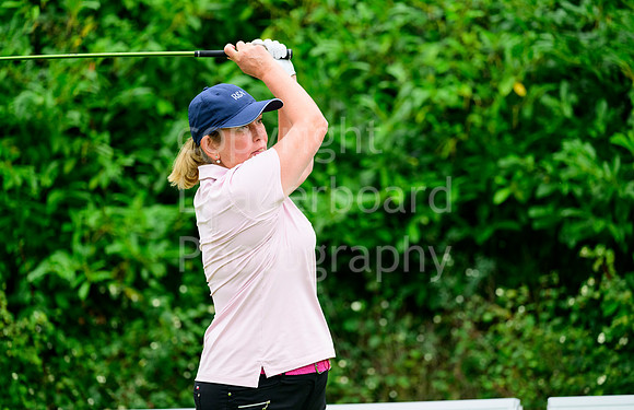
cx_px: 317
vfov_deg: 5.6
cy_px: 211
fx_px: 4225
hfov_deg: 8.6
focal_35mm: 242
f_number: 5
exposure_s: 1/2000
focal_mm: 240
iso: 2000
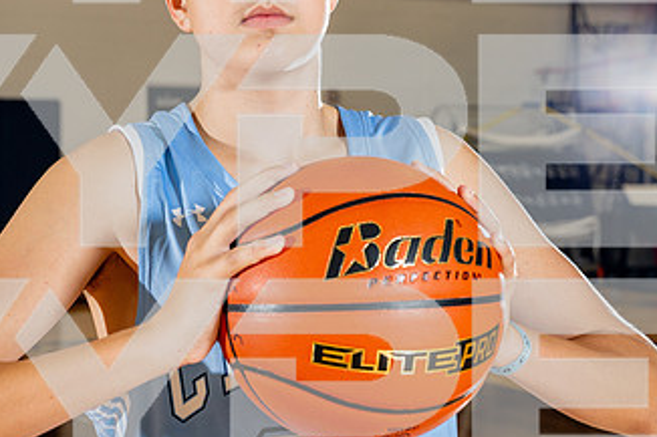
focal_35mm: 89
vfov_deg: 15.3
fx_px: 1623
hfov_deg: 22.7
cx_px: 198
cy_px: 142
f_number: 5.6
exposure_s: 1/250
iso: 400
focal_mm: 50
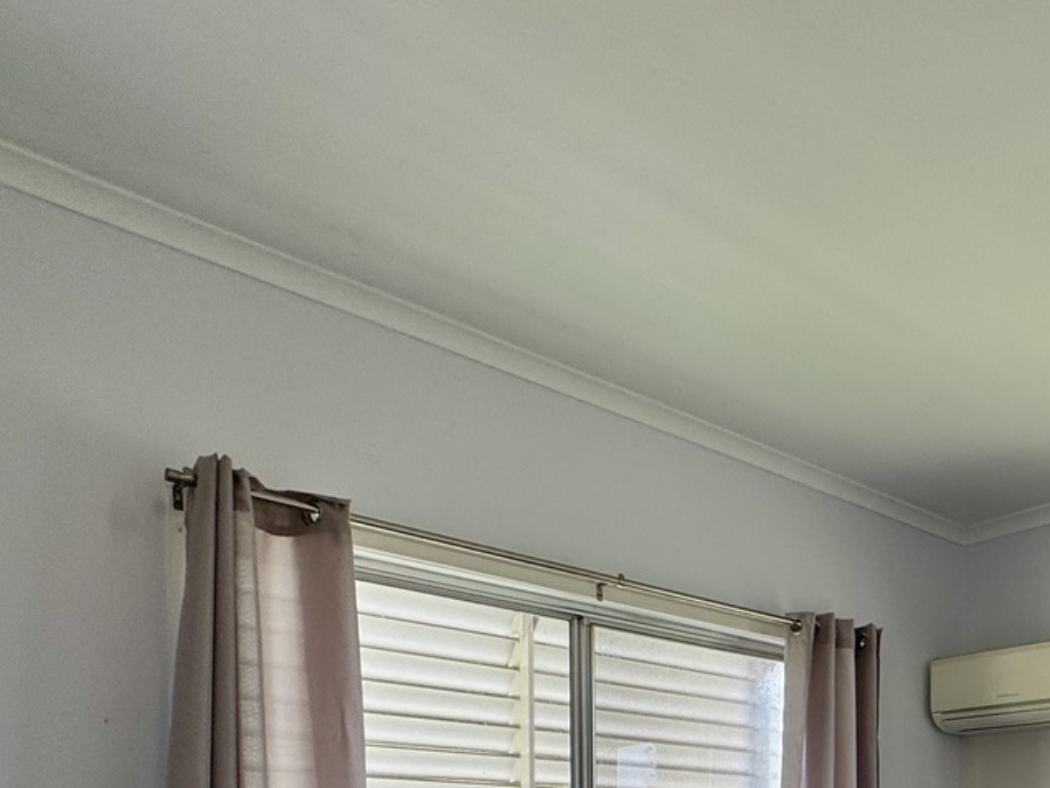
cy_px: 880
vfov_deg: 36.1
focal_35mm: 33
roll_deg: +1.0
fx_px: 1001
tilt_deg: -1.7
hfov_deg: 47.7
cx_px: 1004
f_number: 2.2
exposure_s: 1/114
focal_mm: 2.22
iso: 40
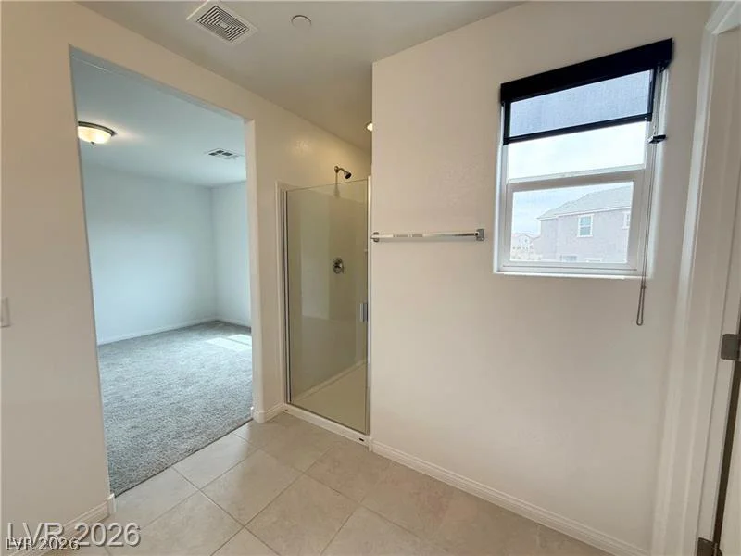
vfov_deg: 85.7
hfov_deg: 102.1
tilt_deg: -5.5
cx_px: 370
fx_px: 300
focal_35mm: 14
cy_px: 278
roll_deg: -0.3
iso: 64
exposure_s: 1/120
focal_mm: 2.22
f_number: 2.2
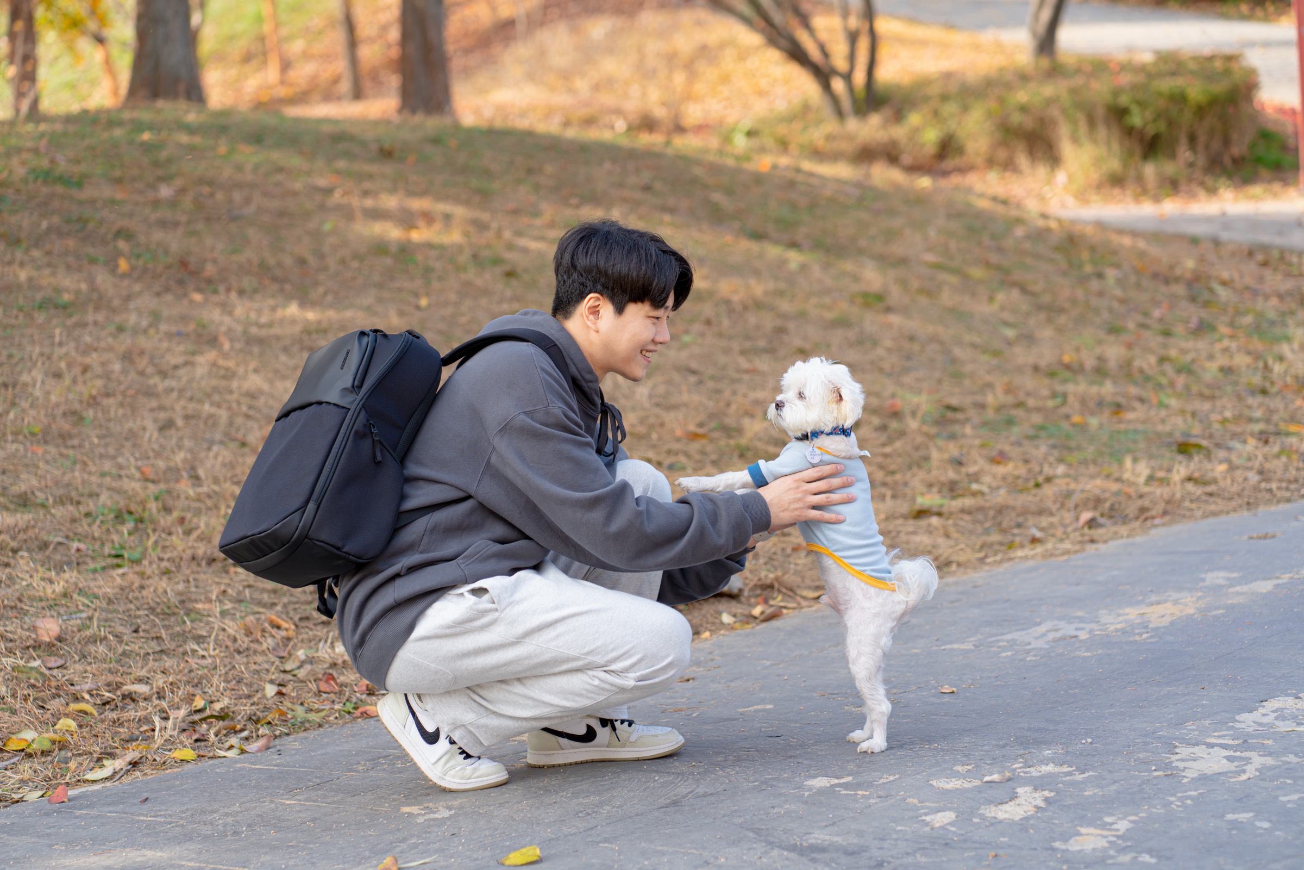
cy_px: 435
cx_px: 652
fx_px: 3079
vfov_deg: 16.1
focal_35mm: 85
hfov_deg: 23.9
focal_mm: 85
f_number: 2.8
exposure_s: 1/400
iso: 100
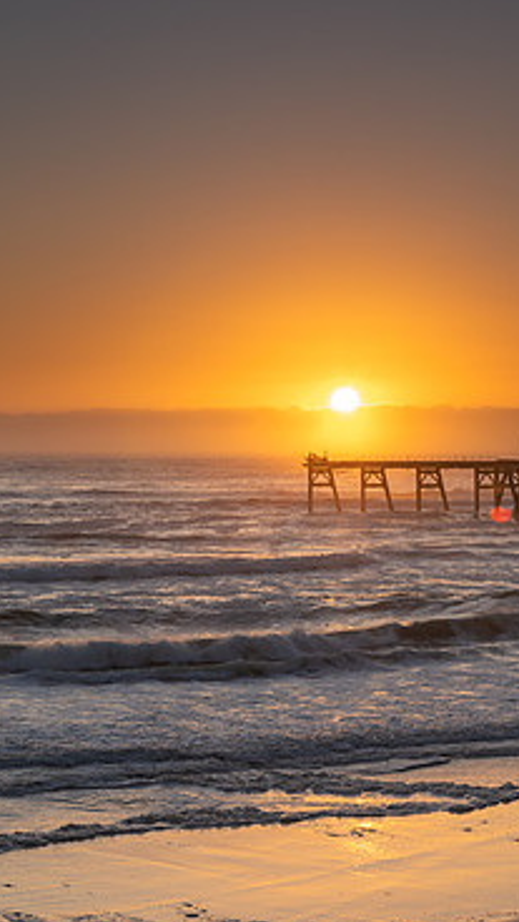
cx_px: 416
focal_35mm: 87
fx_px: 2128
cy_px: 455
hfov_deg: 13.8
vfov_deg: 24.5
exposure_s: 1/10
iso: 31
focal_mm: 52
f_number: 13
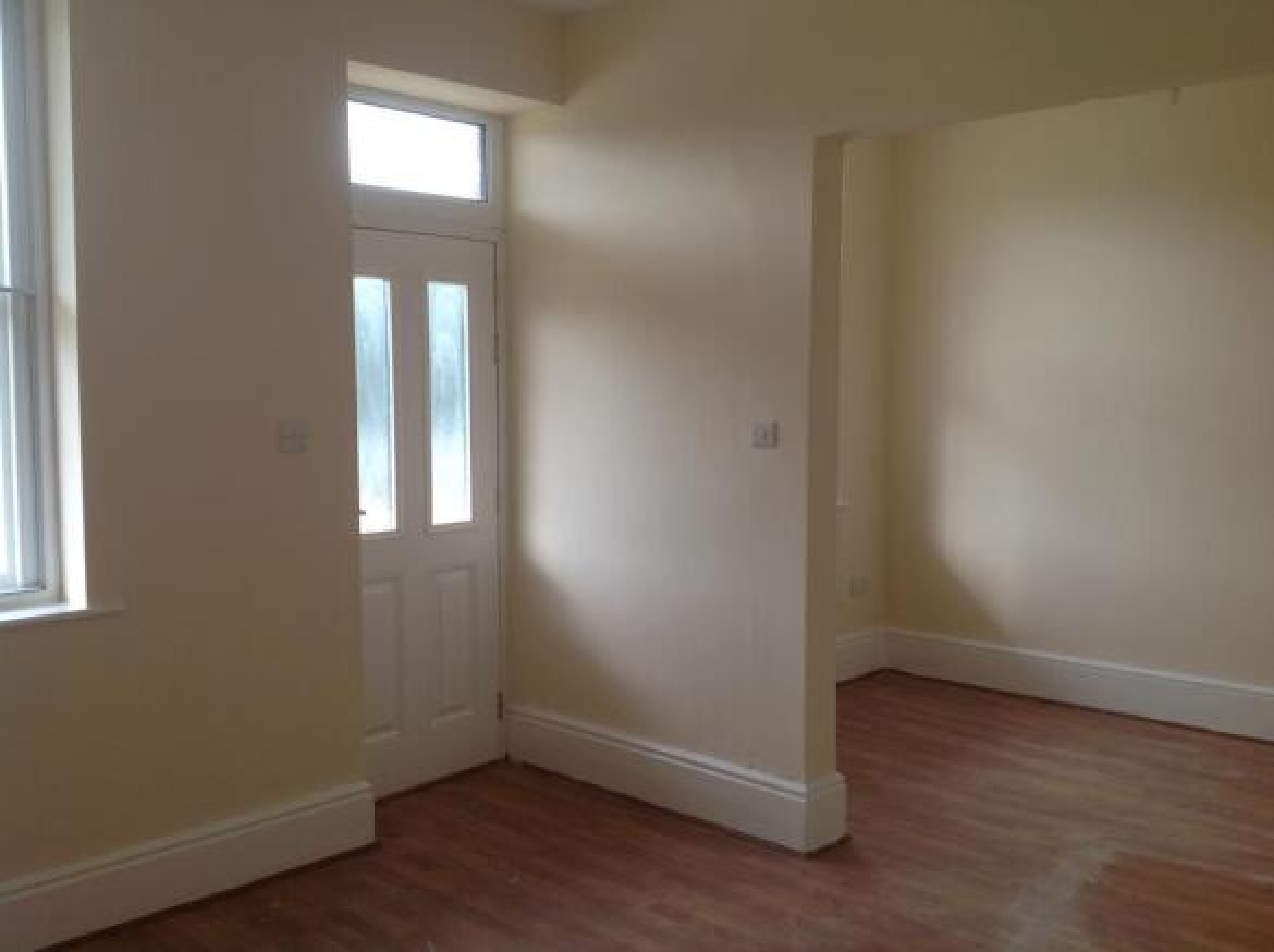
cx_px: 637
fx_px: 1286
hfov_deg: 52.7
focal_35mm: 35
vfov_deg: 40.6
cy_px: 476
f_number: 2.4
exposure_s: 1/60
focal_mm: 4.28
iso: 64
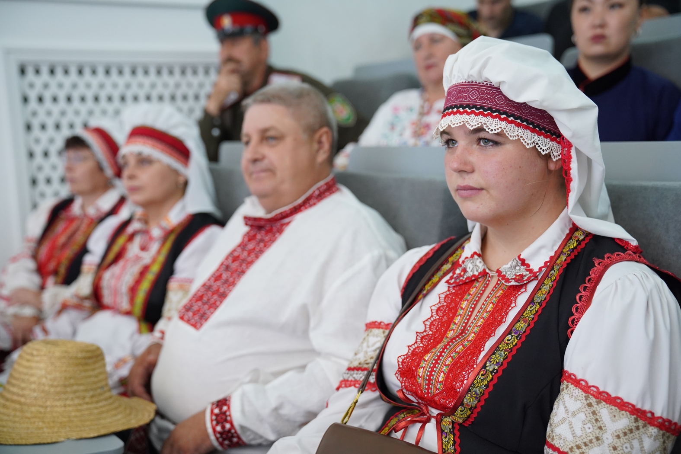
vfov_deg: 29.9
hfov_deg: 43.6
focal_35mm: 45
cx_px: 340
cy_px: 227
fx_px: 851
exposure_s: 1/250
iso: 3200
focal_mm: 45
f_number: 2.8
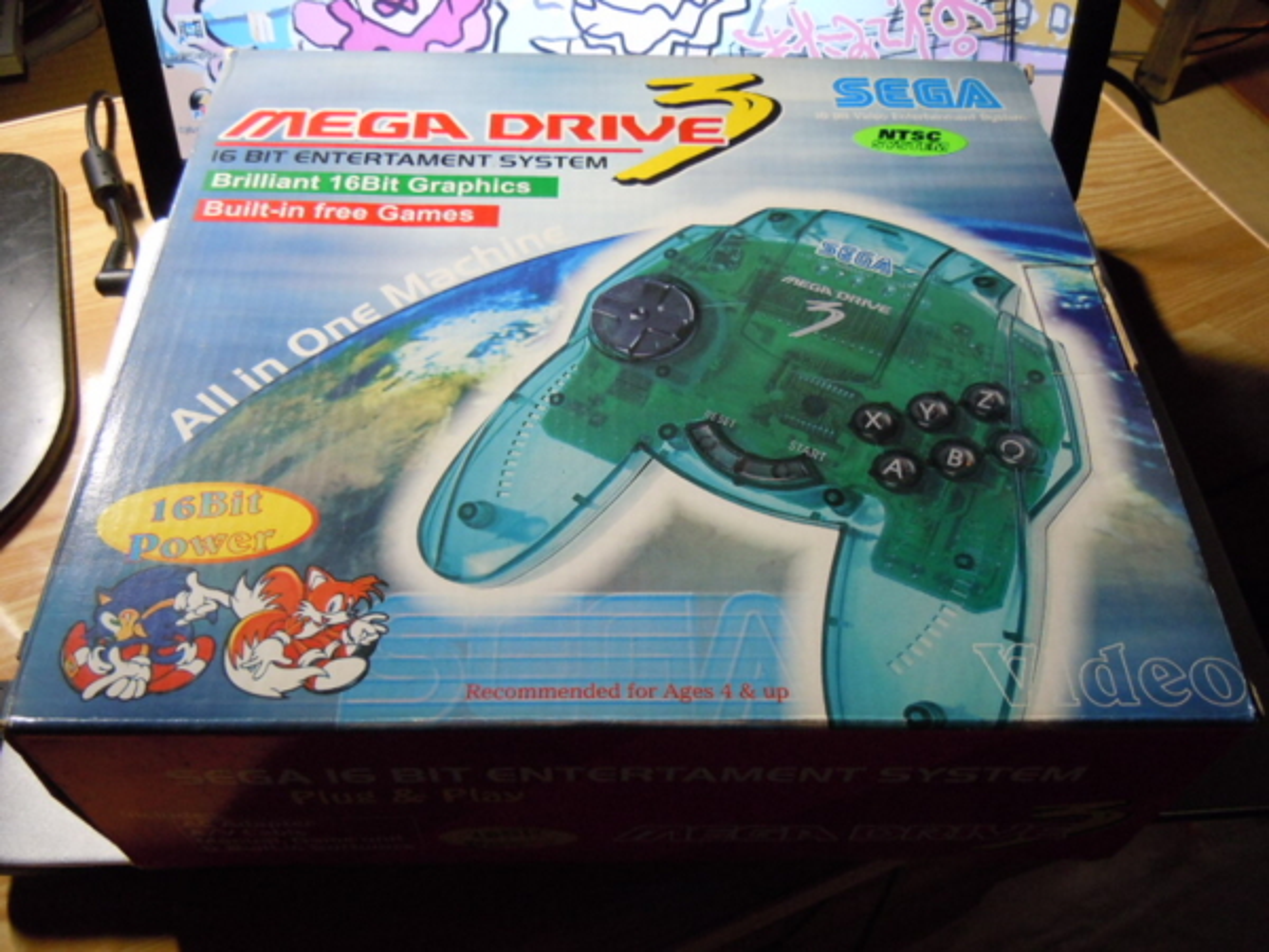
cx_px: 634
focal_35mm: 30
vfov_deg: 46.8
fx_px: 1100
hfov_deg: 60.0
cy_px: 476
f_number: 3.5
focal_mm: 5.4
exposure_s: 1/25
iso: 400
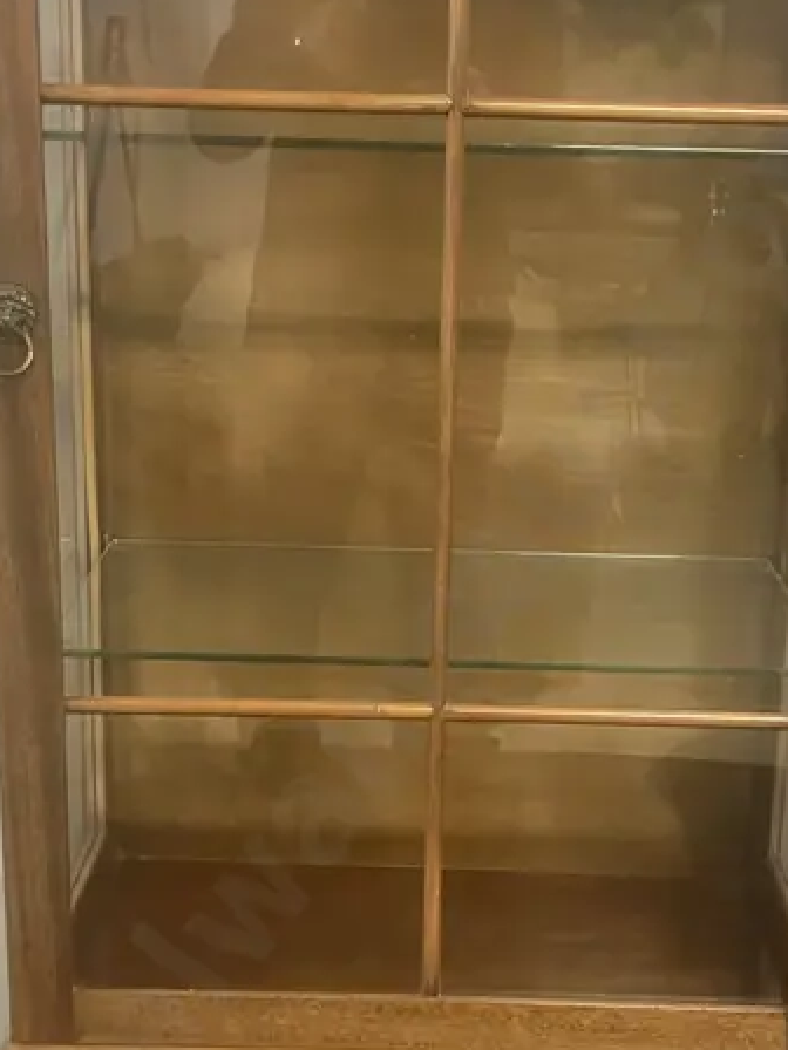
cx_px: 436
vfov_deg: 30.1
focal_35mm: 64
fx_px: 1943
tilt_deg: -16.5
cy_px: 656
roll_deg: -1.6
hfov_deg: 22.9
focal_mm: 3.99
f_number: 1.8
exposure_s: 1/50
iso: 320
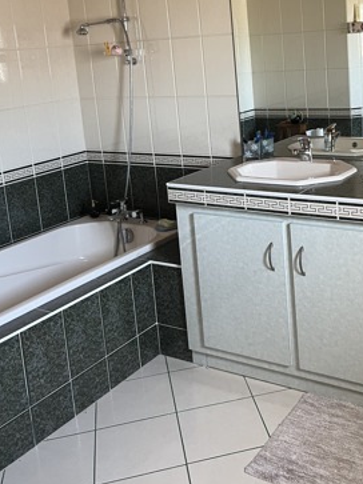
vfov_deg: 42.9
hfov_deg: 33.2
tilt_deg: -9.9
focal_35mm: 43
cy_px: 141
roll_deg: +5.5
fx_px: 602
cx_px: 254
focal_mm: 5.1
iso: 200
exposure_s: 1/60
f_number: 1.6
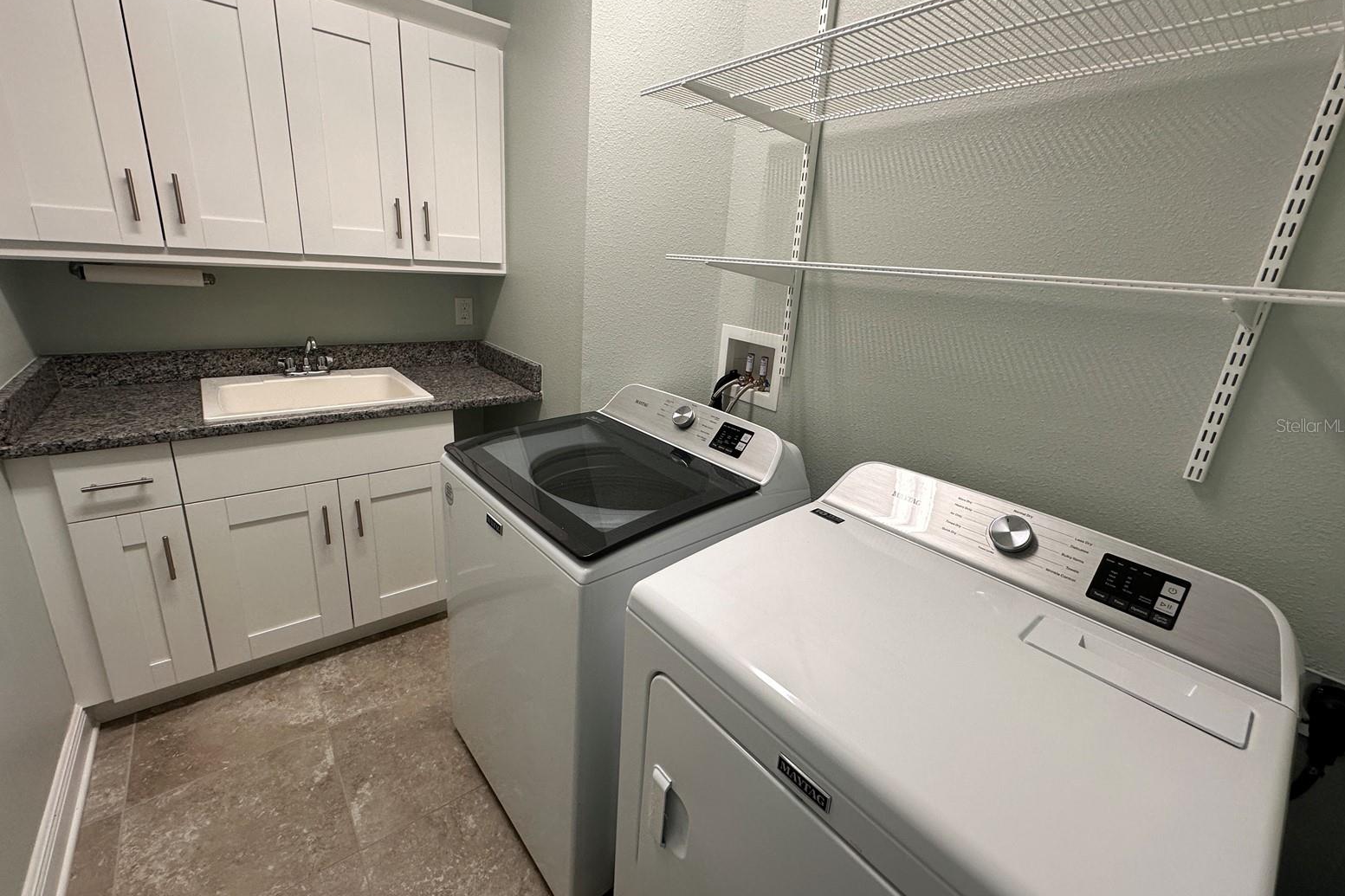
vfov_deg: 77.3
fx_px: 560
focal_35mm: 15
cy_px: 425
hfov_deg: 100.4
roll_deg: -4.4
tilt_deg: -16.8
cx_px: 665
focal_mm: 2.22
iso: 160
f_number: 2.2
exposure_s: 1/120
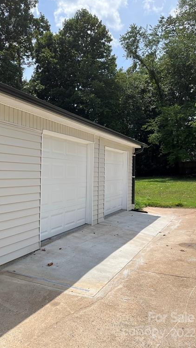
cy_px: 172
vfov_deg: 66.1
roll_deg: -0.8
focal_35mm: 29
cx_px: 67
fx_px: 268
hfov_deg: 39.8
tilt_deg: +0.8
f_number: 1.6
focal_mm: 5.1
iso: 50
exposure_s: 1/3413
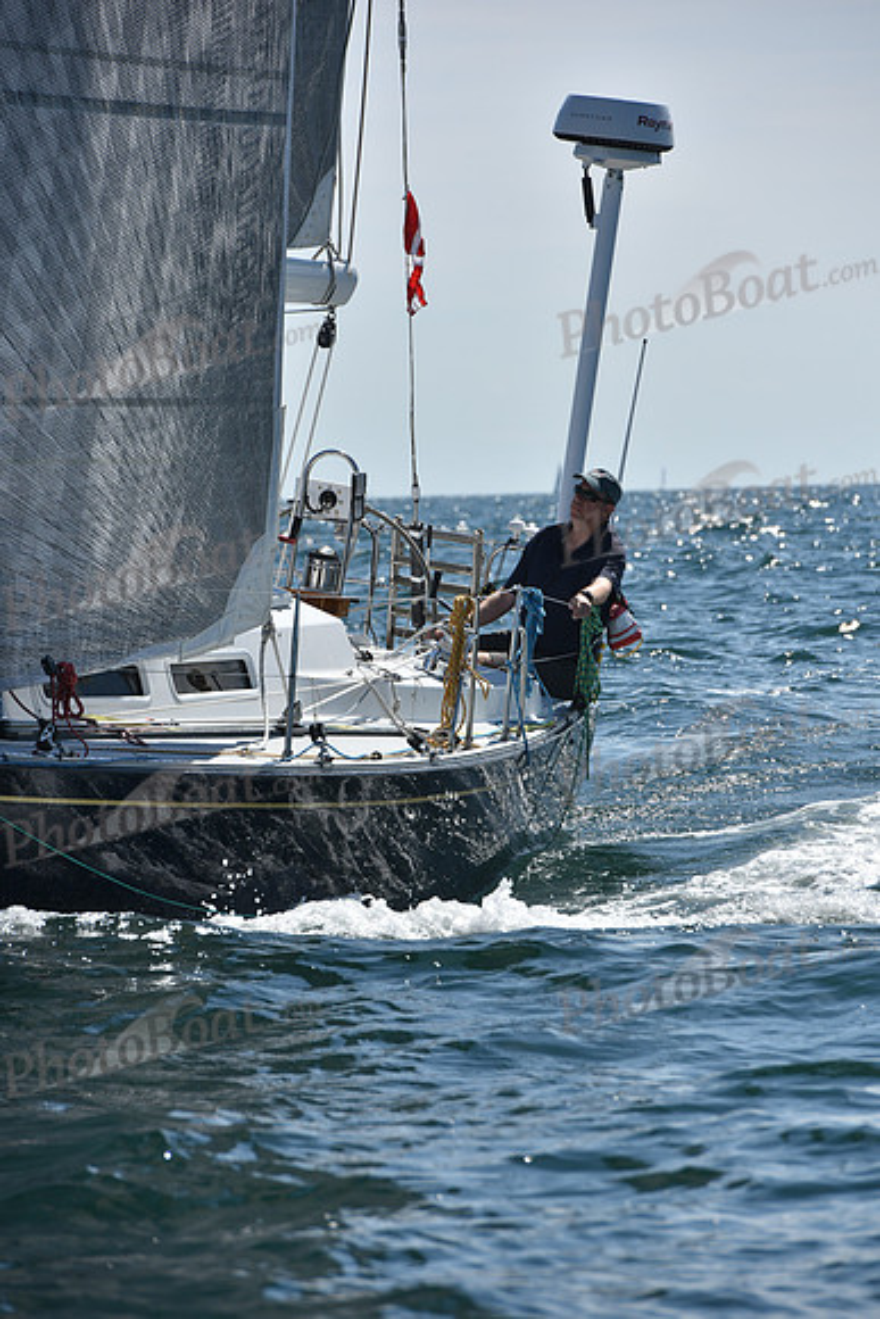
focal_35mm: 200
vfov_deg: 10.3
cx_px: 440
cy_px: 660
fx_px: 7328
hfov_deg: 6.9
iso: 250
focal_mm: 200
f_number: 8
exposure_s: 1/1600
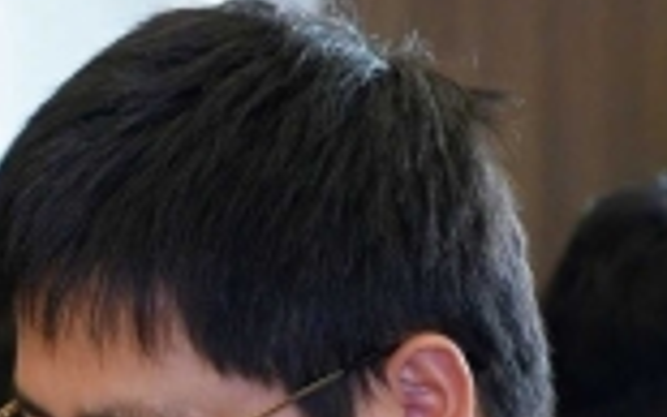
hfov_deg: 6.4
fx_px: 5492
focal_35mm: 302
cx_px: -1218
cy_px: 466
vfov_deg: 4.3
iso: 500
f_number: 4
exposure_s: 1/66
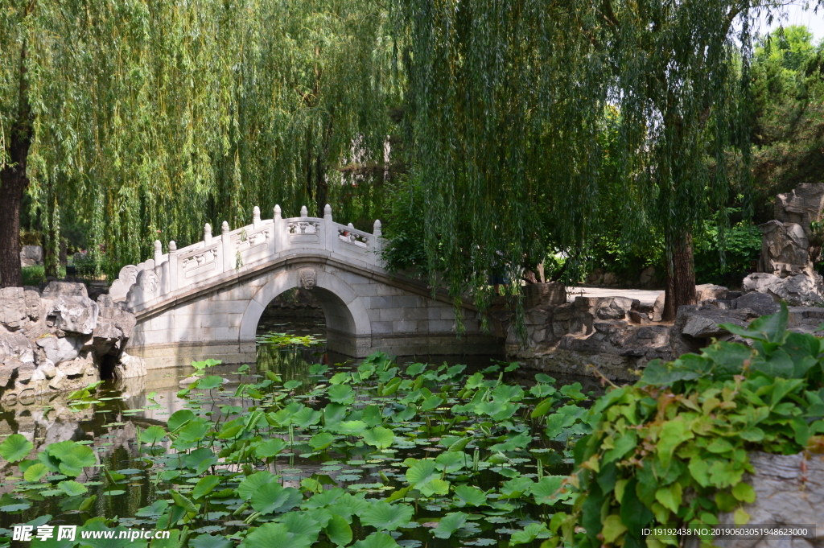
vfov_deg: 23.7
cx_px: 412
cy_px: 274
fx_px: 1304
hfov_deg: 35.1
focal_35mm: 57
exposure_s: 1/250
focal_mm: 38
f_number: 11
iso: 450
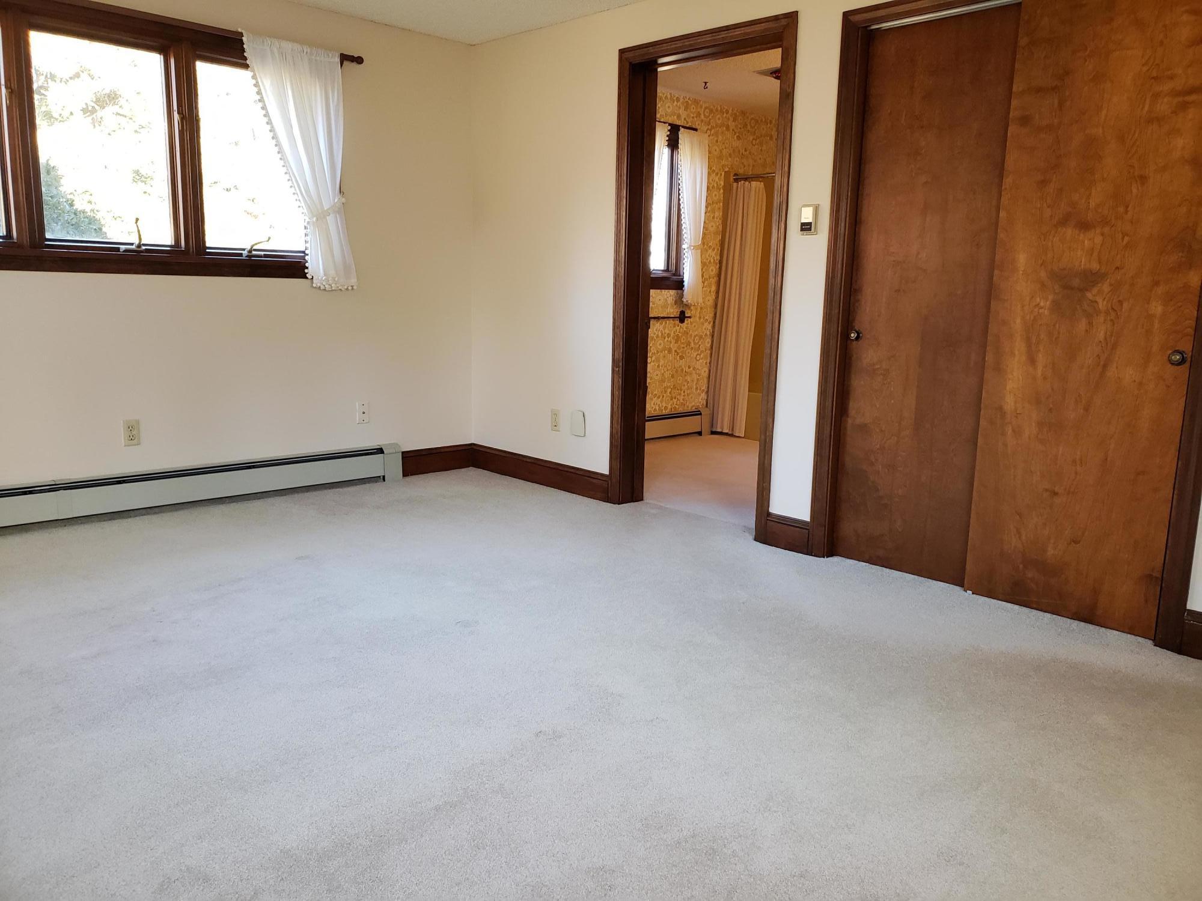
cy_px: 450
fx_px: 903
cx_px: 601
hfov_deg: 67.3
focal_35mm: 26
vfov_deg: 53.1
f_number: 2.4
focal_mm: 4.3
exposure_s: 1/60
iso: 250
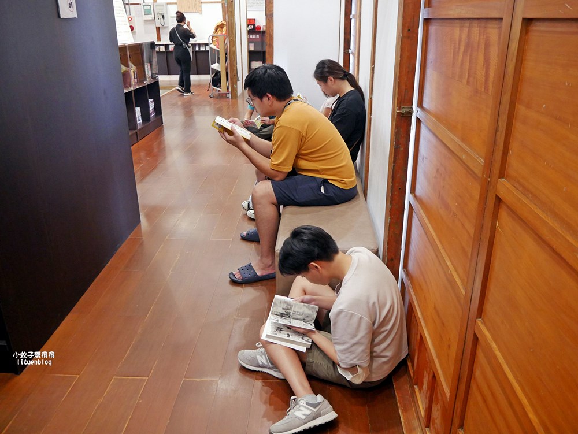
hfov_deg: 63.4
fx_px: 468
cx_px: 289
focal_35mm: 28
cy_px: 217
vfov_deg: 49.8
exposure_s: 1/60
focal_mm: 14
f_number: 3.5
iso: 2000
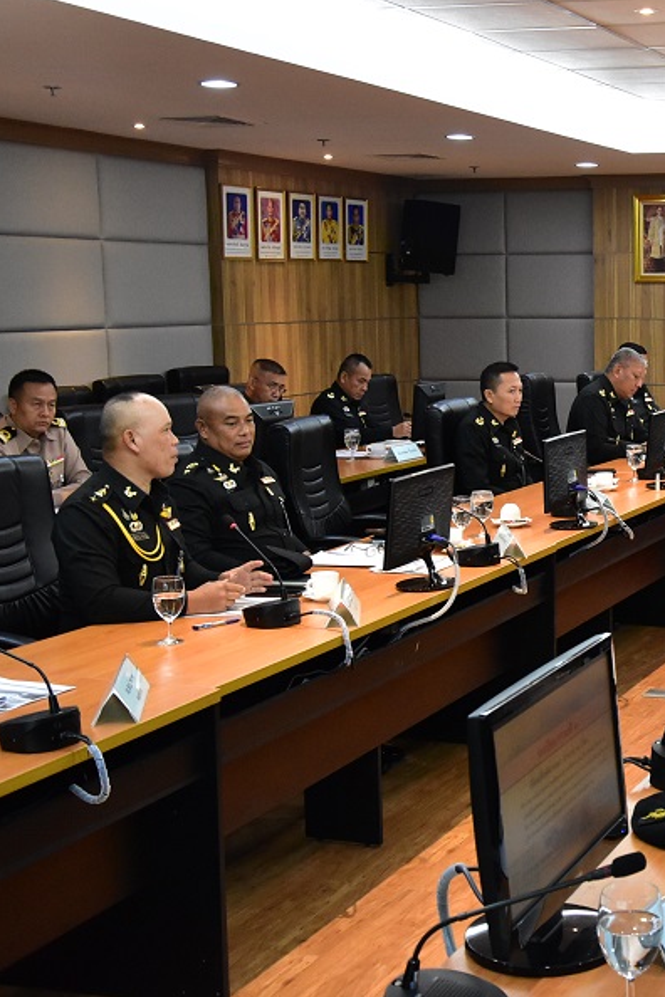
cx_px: 670
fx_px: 1573
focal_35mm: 57
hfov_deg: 22.9
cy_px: 497
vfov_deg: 35.2
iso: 3200
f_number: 5.6
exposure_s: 1/80
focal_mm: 25
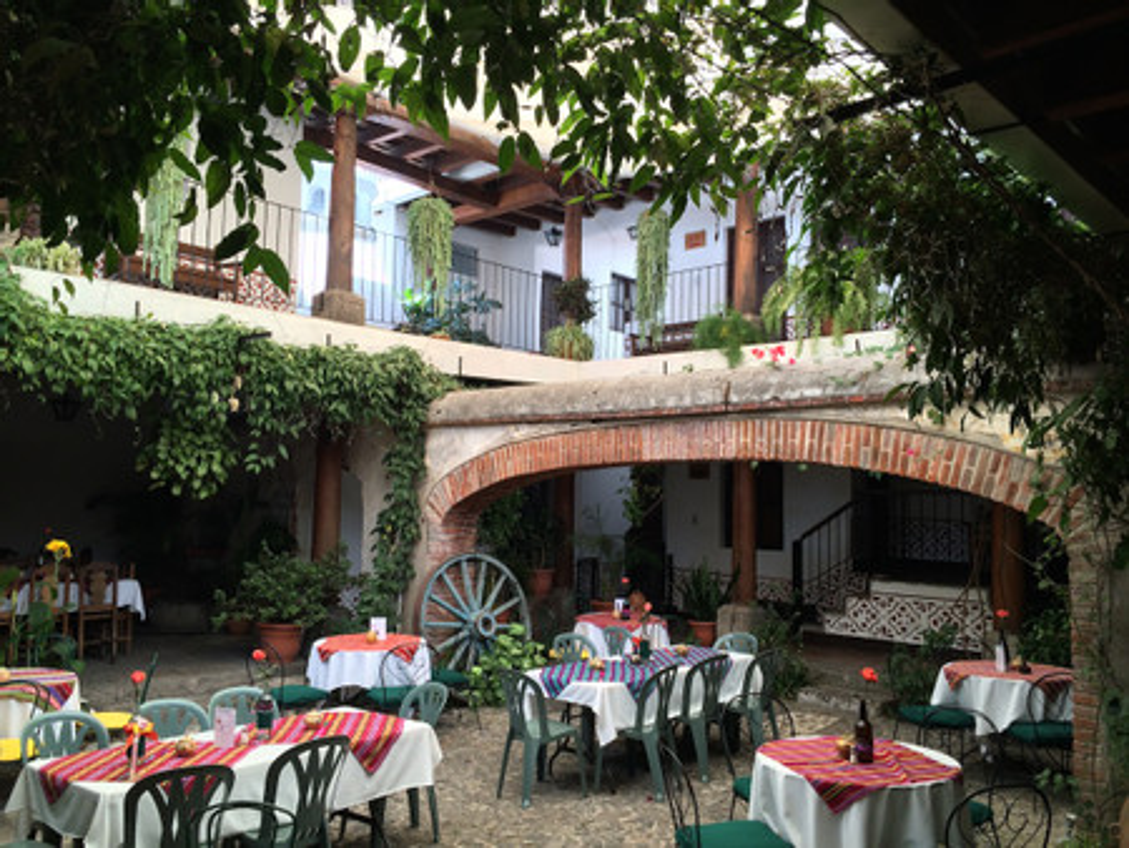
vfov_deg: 46.8
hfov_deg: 59.9
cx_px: 564
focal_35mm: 30
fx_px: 979
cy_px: 424
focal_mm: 4.12
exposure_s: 1/120
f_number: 2.2
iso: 50
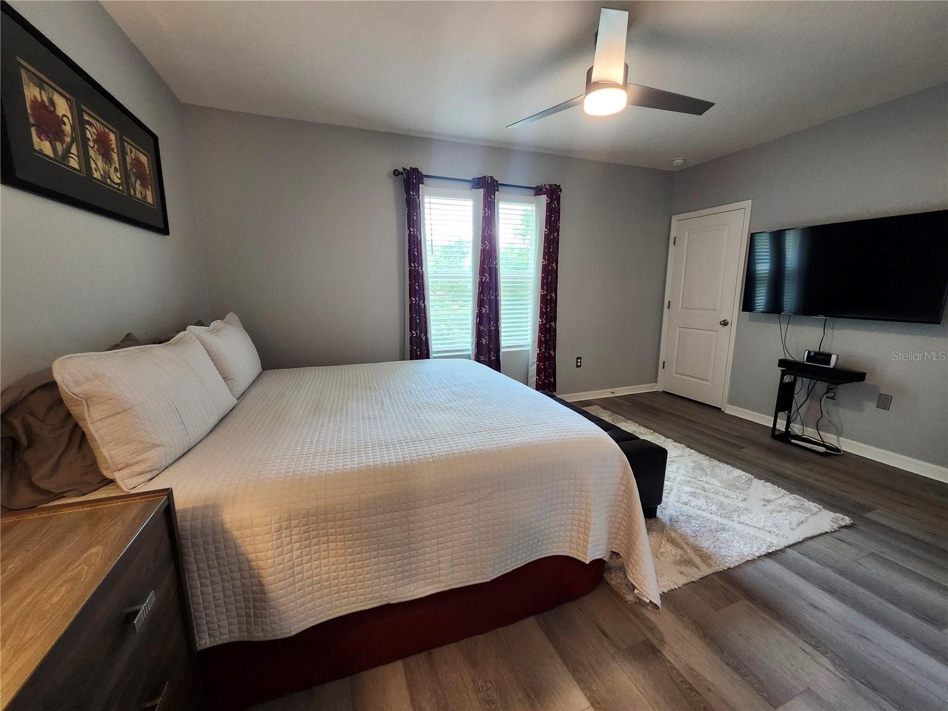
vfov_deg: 89.9
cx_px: 474
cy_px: 356
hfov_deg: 106.2
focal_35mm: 13
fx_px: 356
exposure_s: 1/60
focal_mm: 1.74
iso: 320
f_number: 2.2
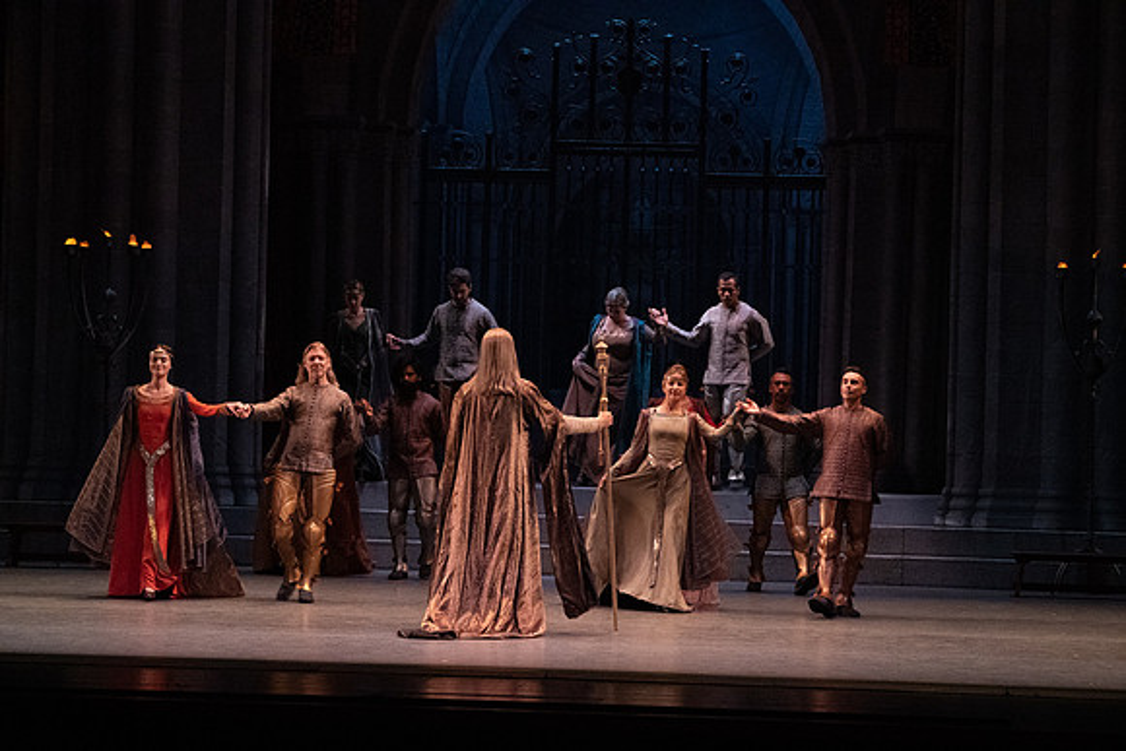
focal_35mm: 121
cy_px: 376
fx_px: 3785
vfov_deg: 11.3
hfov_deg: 16.9
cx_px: 563
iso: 20000
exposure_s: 1/320
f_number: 9
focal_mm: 121
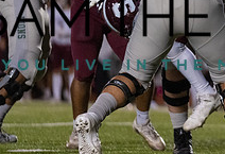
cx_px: 307
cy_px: 11
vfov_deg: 2.3
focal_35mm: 606
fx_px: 3818
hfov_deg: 3.4
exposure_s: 1/1250
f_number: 2.8
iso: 5000
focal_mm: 200
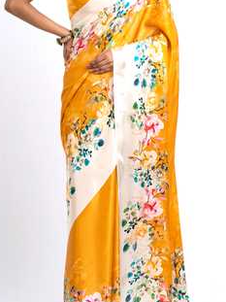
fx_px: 1202
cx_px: 115
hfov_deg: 10.7
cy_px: 113
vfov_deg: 14.3
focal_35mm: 138
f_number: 13
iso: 200
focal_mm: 85
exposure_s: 1/160
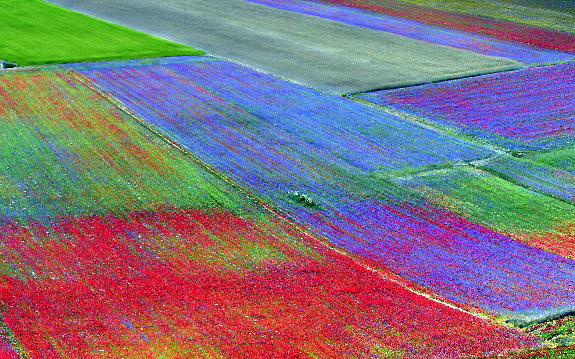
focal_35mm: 106
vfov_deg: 12.3
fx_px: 1661
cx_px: 202
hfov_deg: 19.6
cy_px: 204
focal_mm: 50
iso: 100
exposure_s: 1/4000
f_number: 3.5
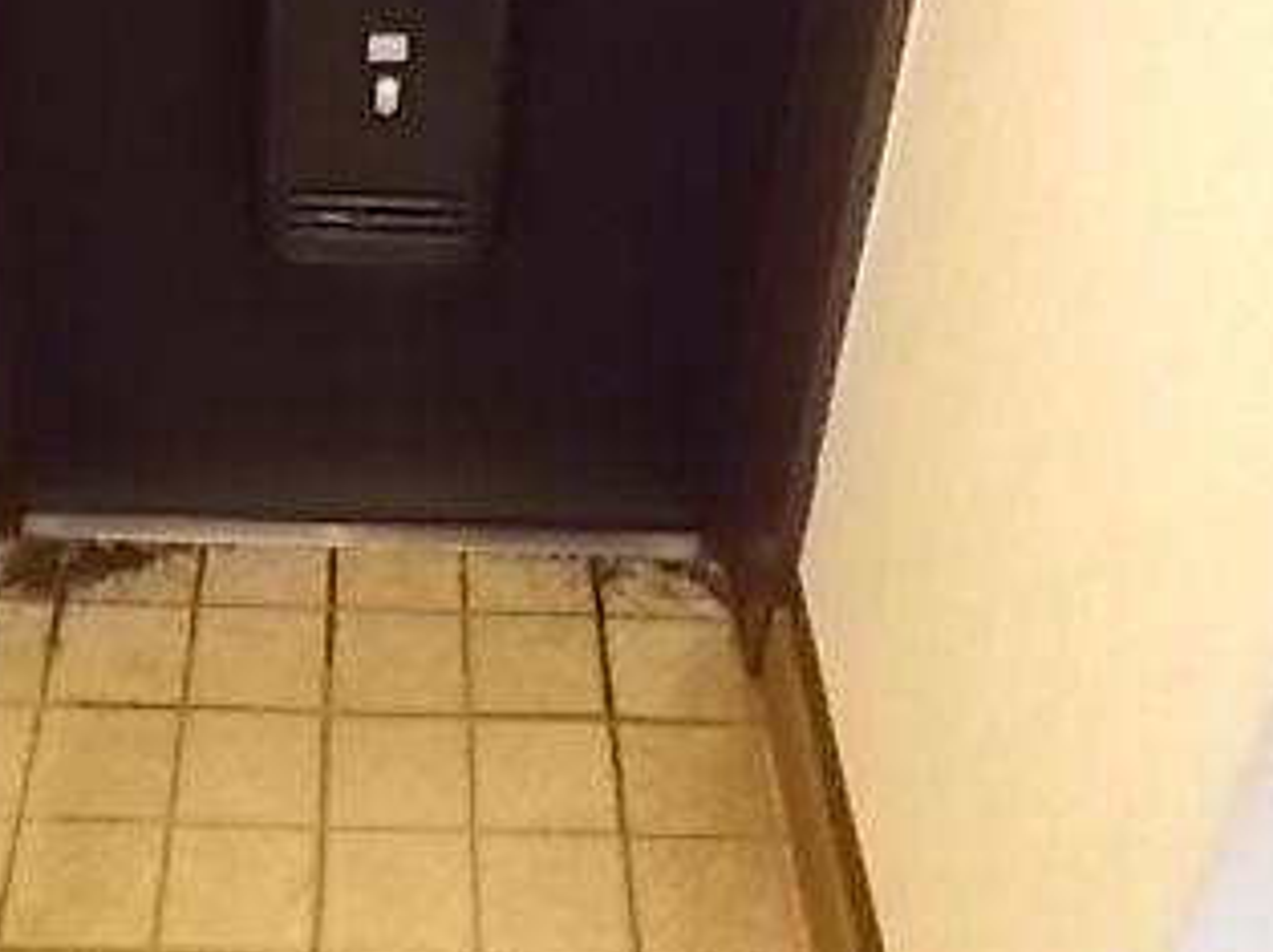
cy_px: 235
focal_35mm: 53
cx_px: 393
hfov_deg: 35.7
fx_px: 1948
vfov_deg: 27.1
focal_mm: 4.6
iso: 800
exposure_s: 1/6
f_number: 3.2
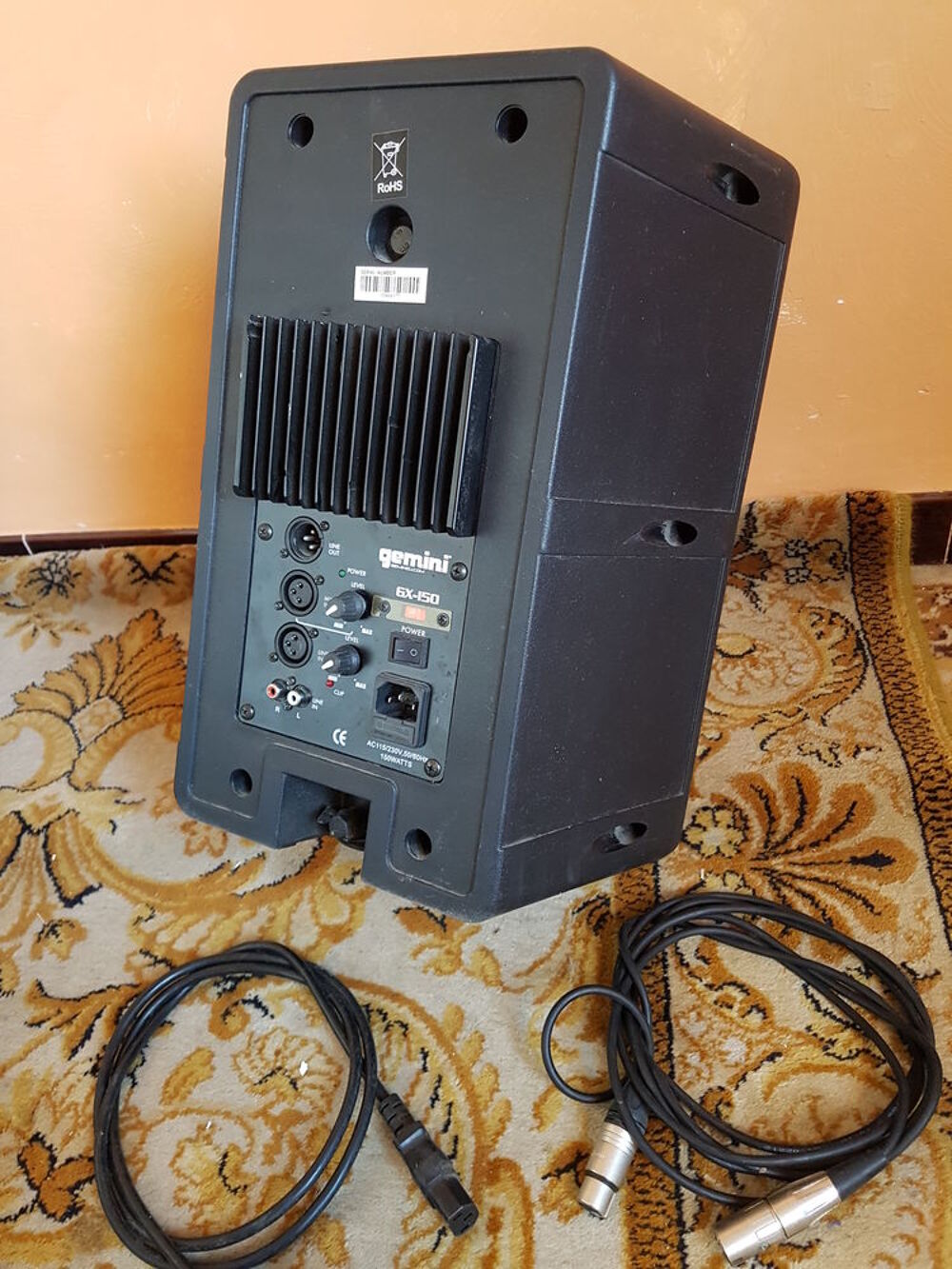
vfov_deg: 67.3
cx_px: 476
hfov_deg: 53.1
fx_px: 953
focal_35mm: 26
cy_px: 634
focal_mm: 4.2
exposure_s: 1/10
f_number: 1.7
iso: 250
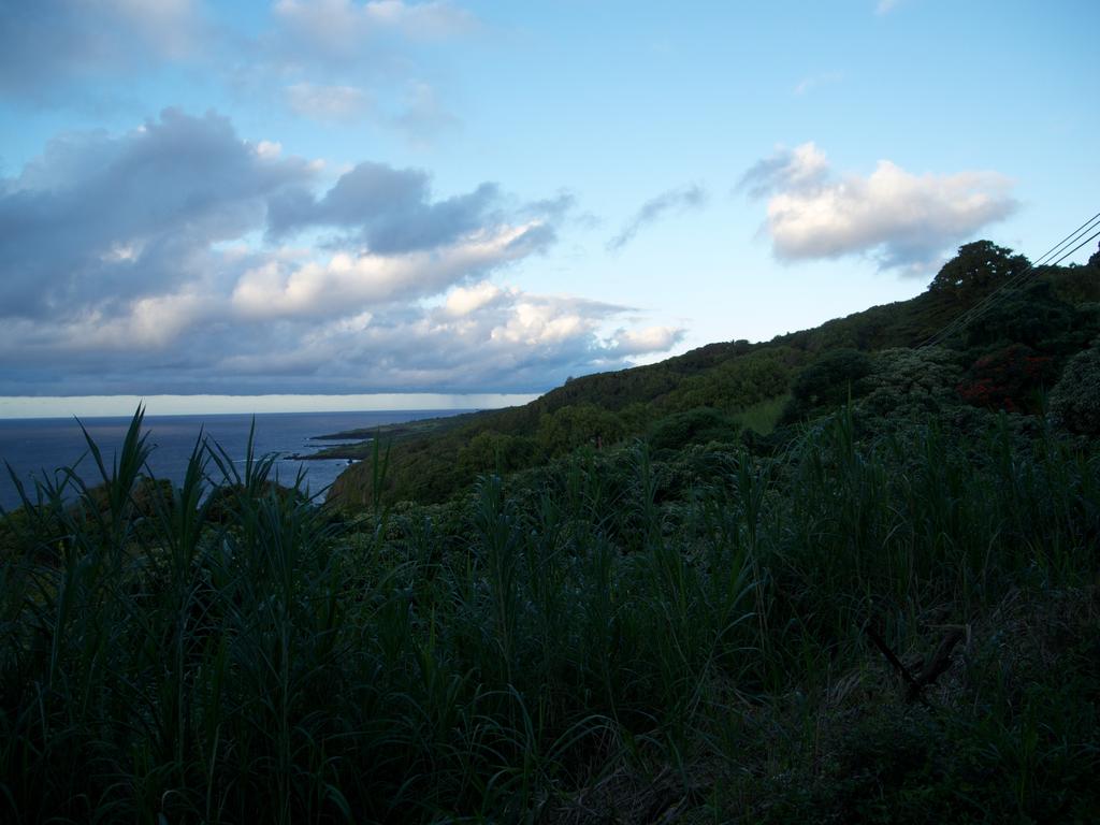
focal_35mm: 28
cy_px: 412
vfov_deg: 49.7
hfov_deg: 63.4
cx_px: 550
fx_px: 890
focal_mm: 6
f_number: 2.8
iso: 100
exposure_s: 1/320
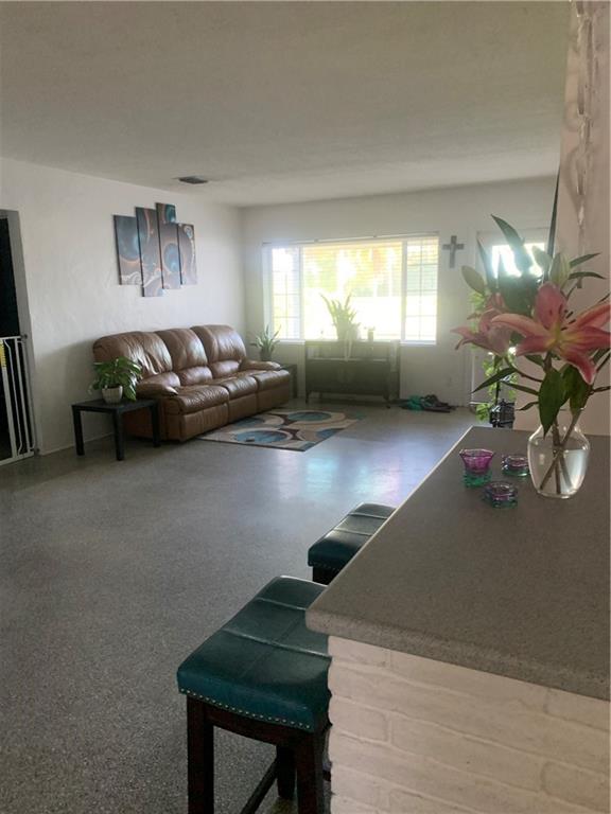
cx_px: 306
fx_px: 612
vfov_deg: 67.3
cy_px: 407
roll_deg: +2.1
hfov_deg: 53.1
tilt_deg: -10.9
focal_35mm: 26
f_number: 1.8
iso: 400
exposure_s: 1/40
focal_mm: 4.25
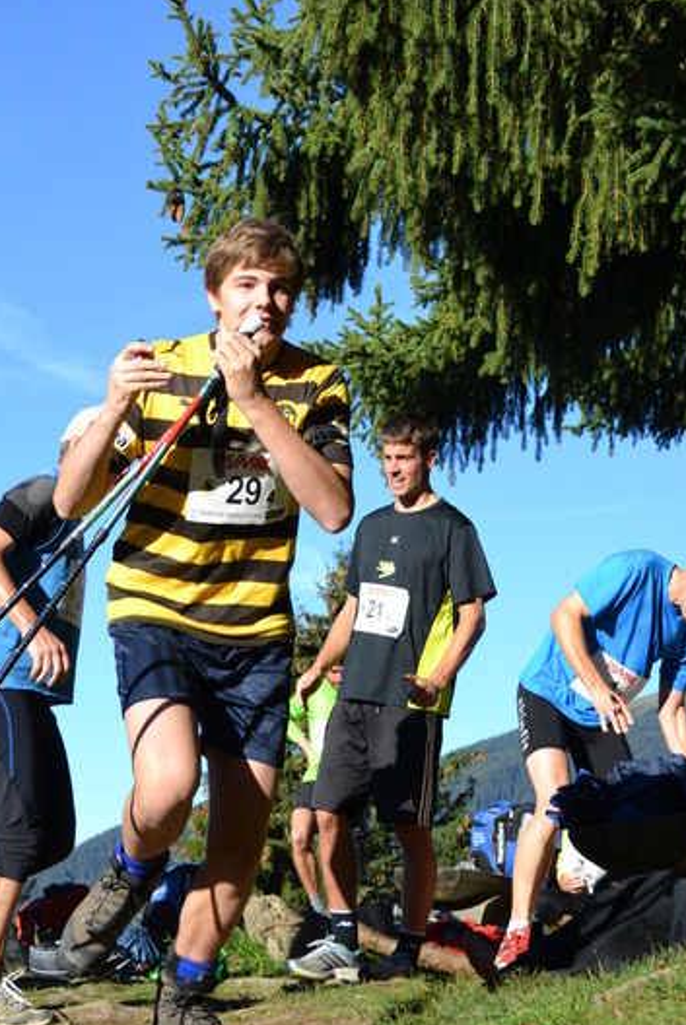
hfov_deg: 16.9
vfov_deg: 24.9
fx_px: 2311
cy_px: 348
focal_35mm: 81
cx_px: 291
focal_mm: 38
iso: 400
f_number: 5
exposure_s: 1/1250
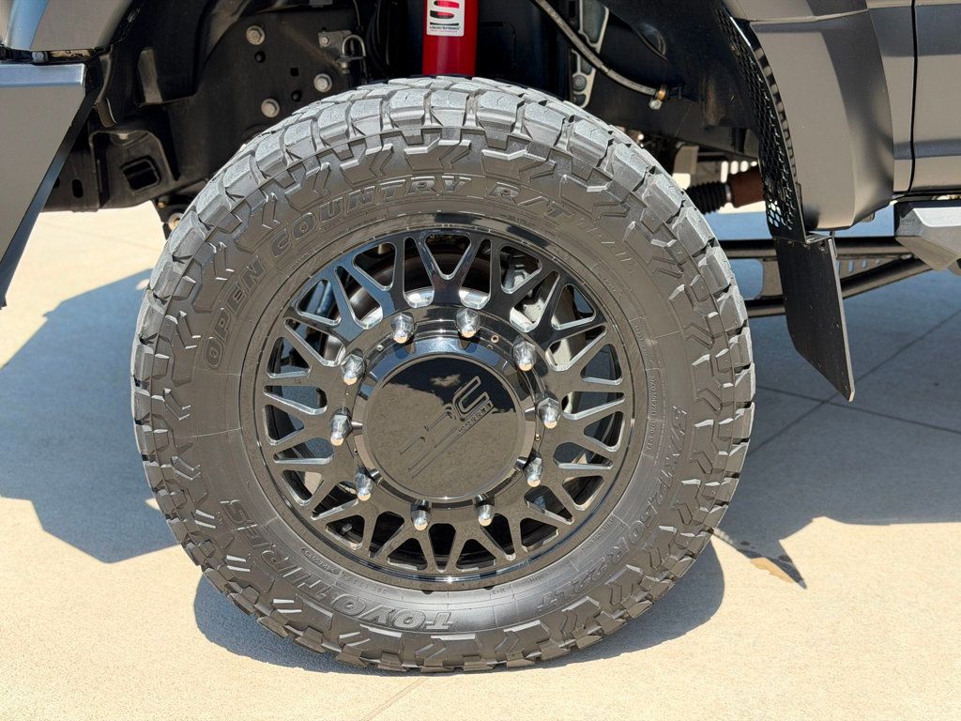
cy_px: 360
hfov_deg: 39.7
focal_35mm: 48
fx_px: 1333
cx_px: 480
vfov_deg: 30.3
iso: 100
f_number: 1.78
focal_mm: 6.76
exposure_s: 1/975
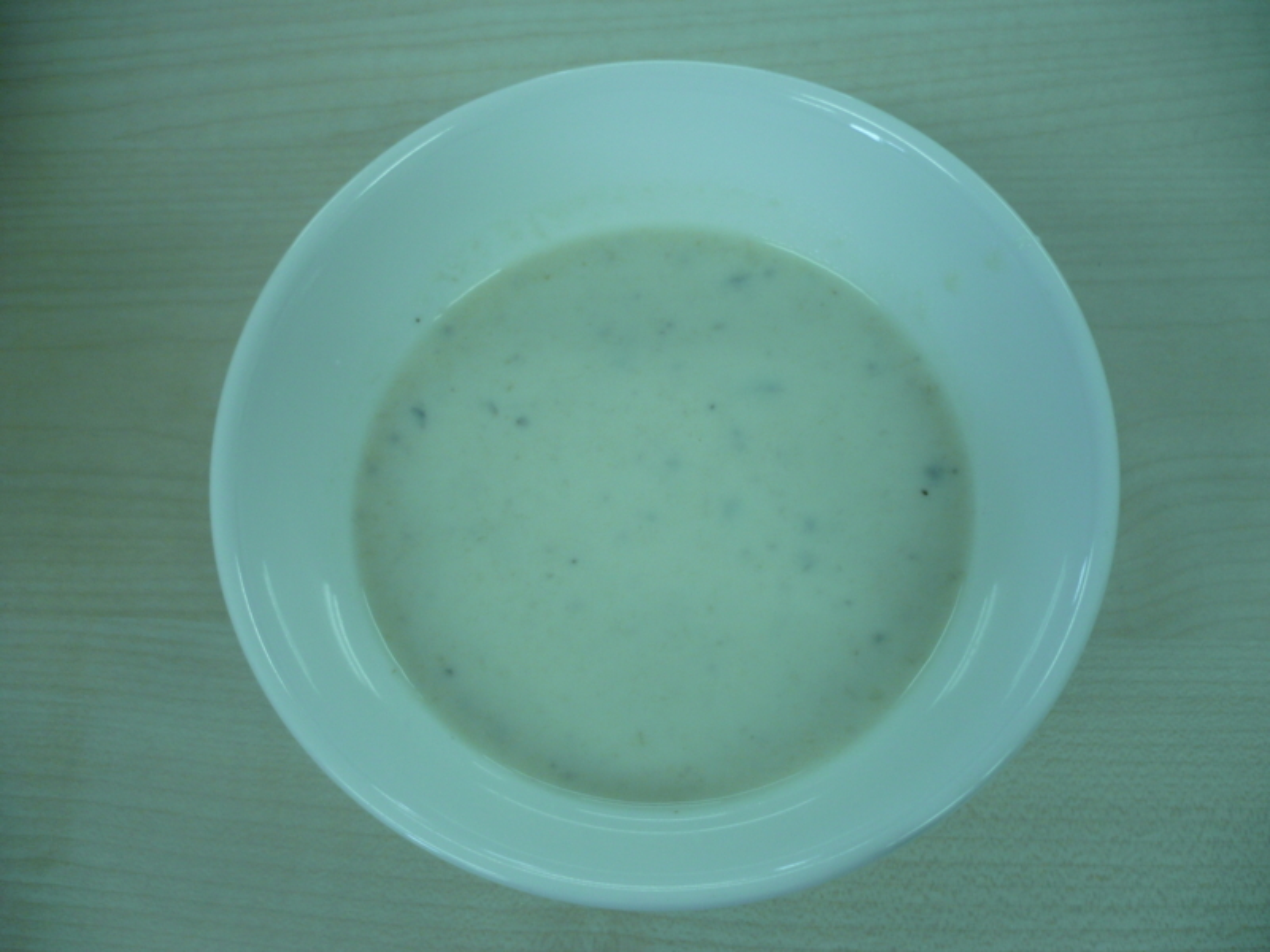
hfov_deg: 52.6
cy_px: 476
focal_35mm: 35
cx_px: 635
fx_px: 1284
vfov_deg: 40.7
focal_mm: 5.8
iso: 100
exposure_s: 1/40
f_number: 2.8
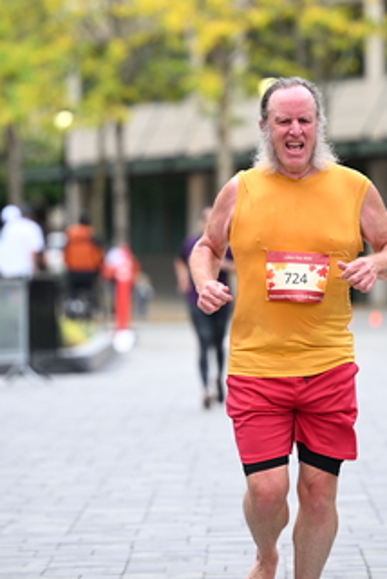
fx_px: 4006
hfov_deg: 5.5
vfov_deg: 8.3
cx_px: 205
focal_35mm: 249
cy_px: 226
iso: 640
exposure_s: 1/2000
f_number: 2.8
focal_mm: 145
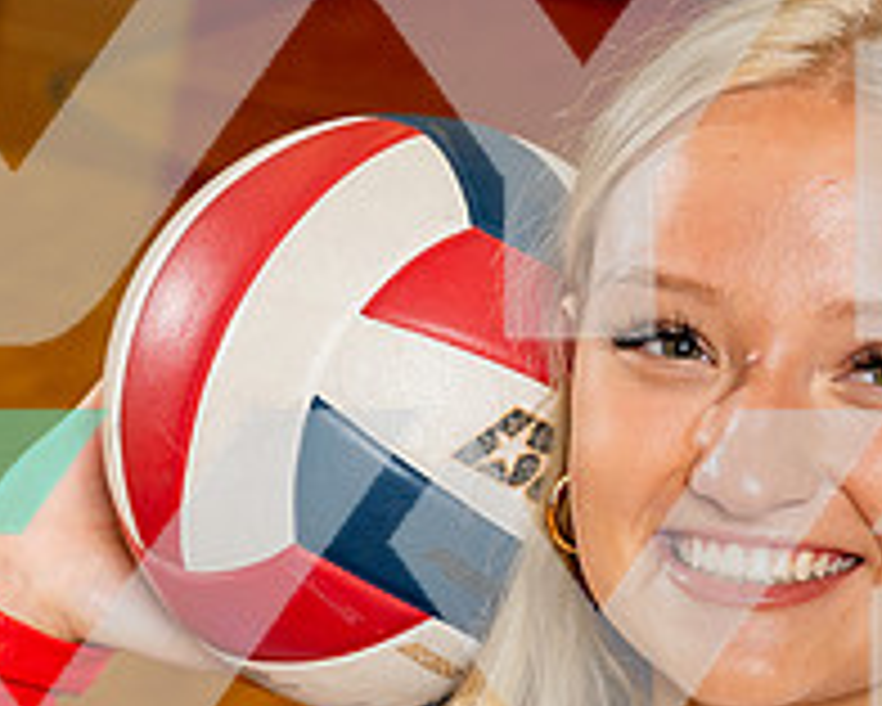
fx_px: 4544
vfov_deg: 8.9
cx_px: 768
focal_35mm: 174
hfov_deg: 11.0
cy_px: 637
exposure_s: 1/250
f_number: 7.1
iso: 640
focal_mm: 61
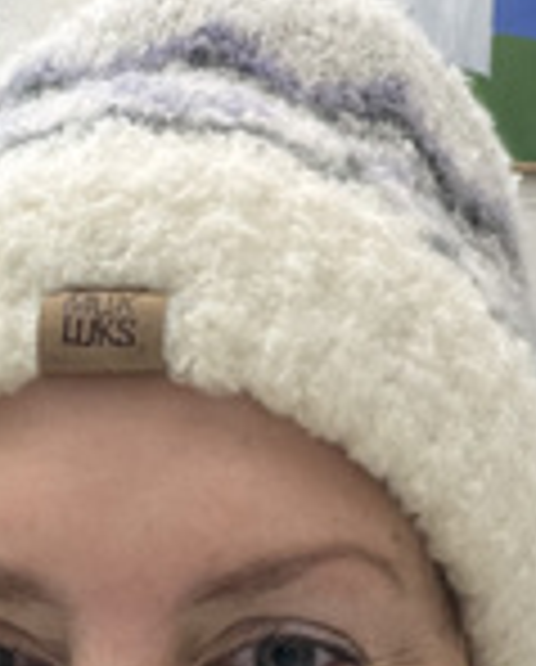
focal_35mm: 101
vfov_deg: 18.0
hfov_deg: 15.2
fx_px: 1997
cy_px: 806
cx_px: 86
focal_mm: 2.71
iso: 160
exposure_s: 1/60
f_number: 1.9
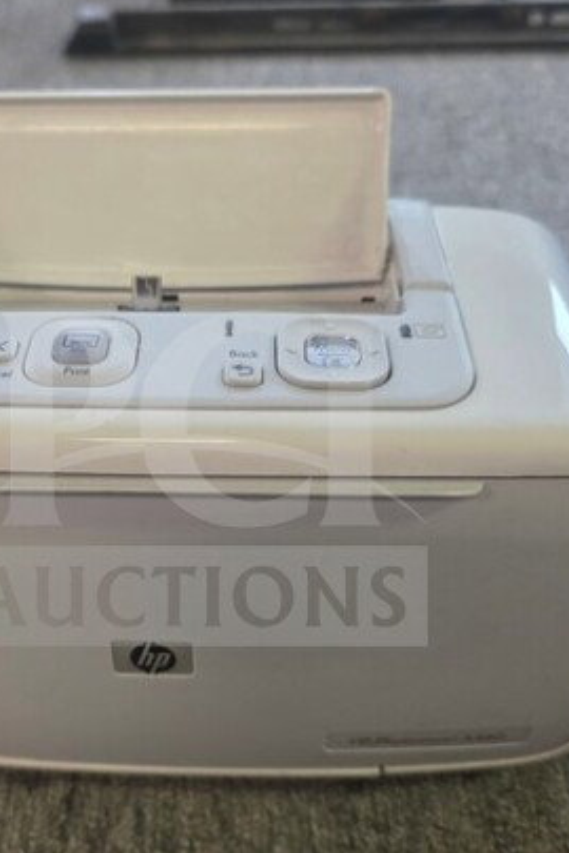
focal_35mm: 36
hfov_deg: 36.5
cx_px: 190
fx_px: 853
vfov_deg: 53.0
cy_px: 478
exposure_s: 1/120
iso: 640
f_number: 1.7
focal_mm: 6.3
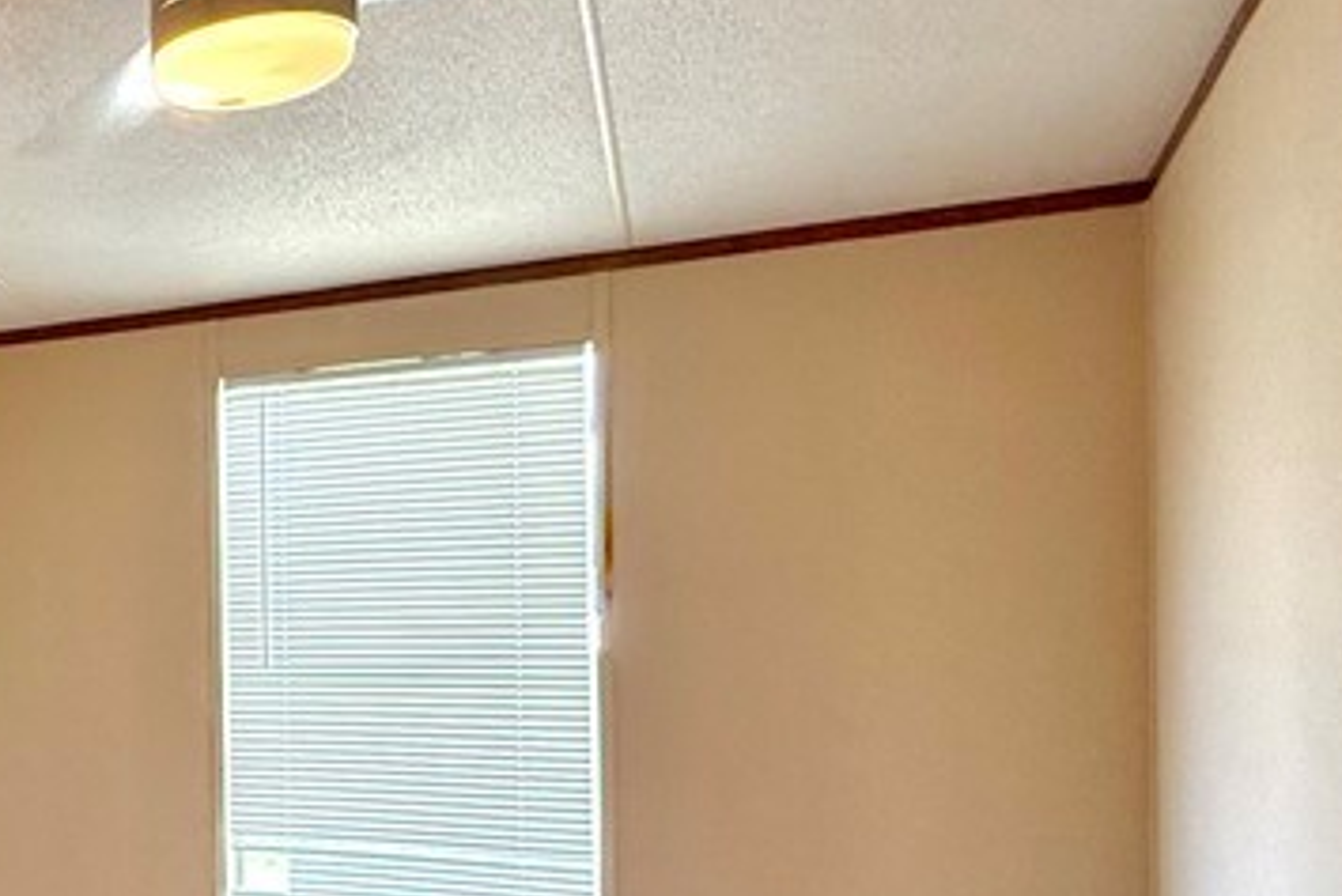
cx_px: -416
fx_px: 1566
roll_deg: +0.0
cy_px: 628
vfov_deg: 31.6
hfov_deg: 33.4
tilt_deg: +0.7
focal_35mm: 42
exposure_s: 1/99
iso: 200
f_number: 2.2
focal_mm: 2.22
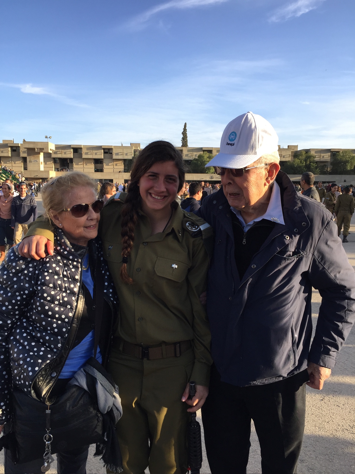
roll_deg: -0.4
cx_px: 178
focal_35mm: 29
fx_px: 397
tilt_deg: -6.7
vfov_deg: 61.7
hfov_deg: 48.2
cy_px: 237
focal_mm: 4.15
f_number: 2.2
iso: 32
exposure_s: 1/565
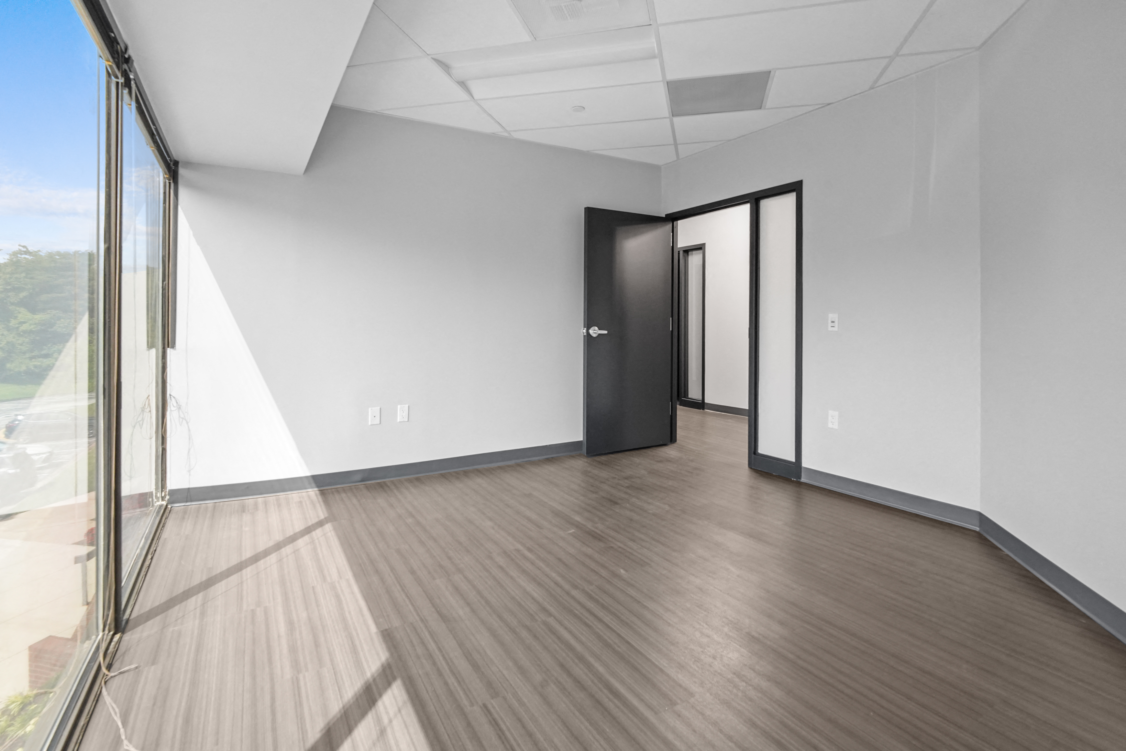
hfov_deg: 96.7
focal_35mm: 16
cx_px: 563
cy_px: 376
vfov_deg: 73.7
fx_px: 500
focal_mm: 16
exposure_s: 1/13
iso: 2000
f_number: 9
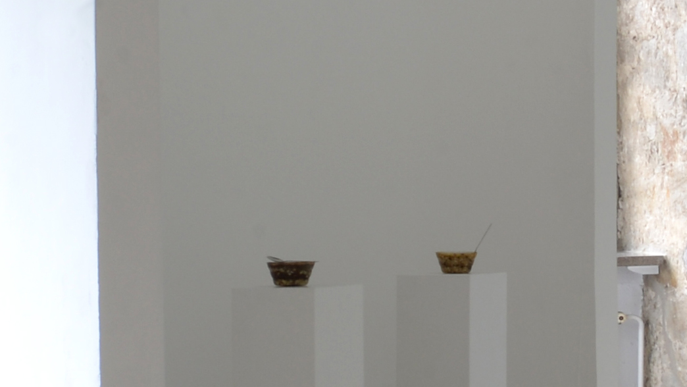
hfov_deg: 12.7
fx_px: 2059
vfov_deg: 10.7
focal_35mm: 113
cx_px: 1818
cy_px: 196
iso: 160
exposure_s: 1/1.3
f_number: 18
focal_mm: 19
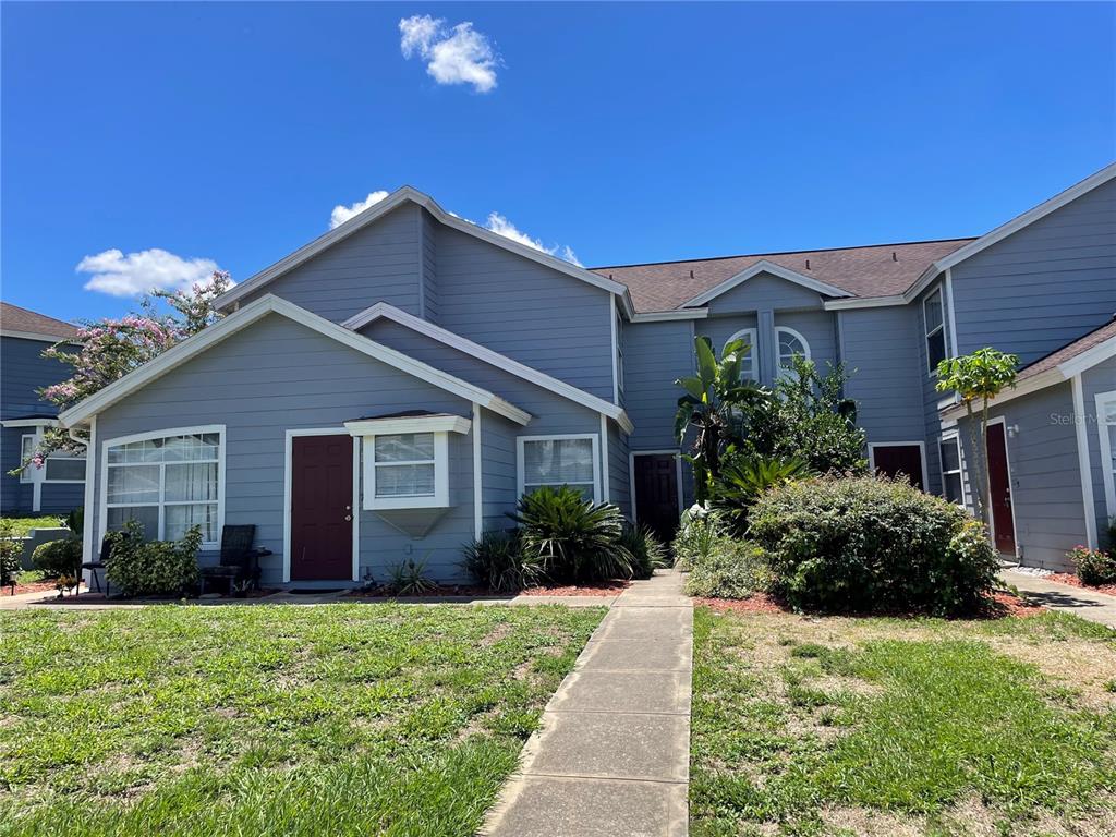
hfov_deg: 67.3
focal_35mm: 26
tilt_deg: +8.8
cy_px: 418
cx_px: 558
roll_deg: +2.1
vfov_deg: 53.1
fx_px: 838
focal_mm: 4.2
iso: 32
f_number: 1.6
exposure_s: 1/2304
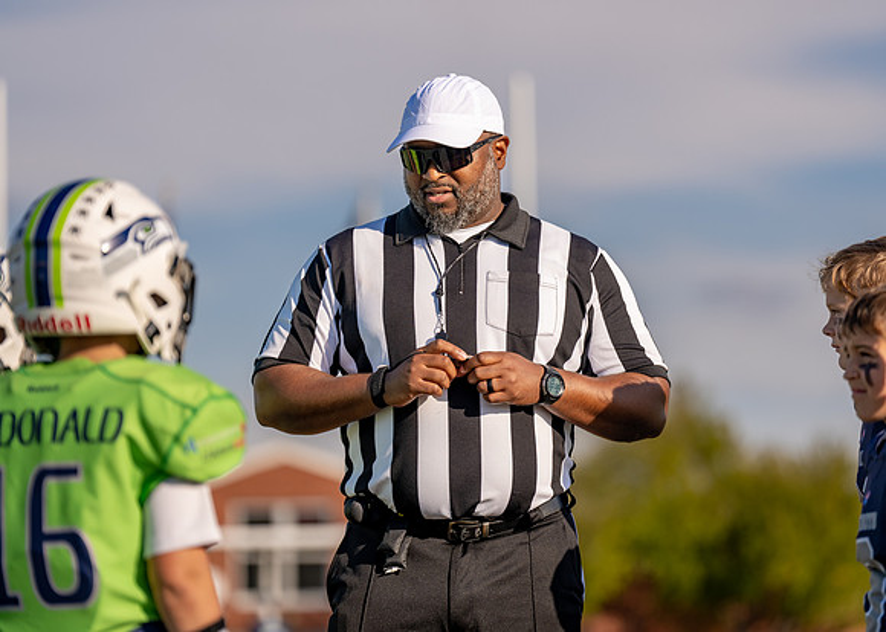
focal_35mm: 178
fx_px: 4487
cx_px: 463
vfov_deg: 8.1
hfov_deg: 11.3
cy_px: 316
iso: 100
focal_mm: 165
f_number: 2.8
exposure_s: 1/2000
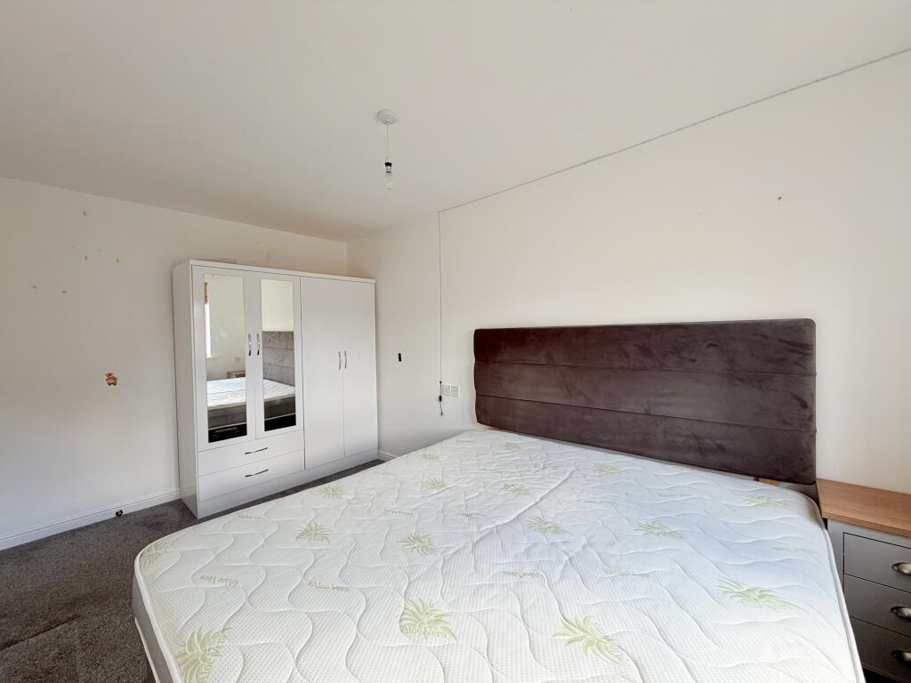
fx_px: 368
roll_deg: +1.6
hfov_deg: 102.1
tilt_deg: -1.6
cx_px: 456
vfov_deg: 85.7
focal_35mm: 14
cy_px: 342
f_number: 2.2
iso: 125
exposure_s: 1/121
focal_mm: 2.22
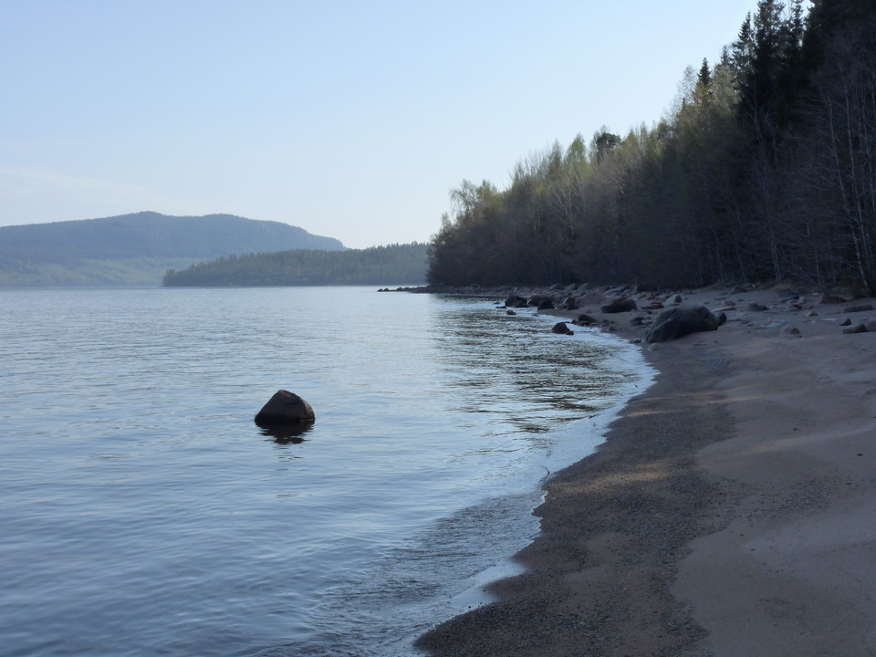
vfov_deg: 24.8
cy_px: 328
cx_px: 438
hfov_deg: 32.7
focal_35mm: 59
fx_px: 1493
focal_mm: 10.4
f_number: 5.6
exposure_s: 1/500
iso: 160
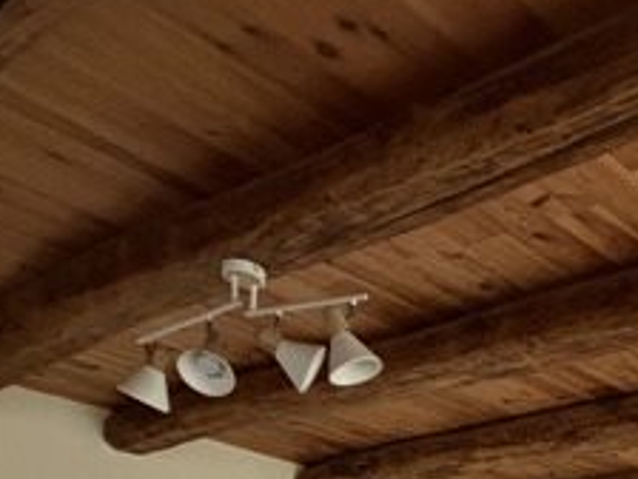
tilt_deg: -3.4
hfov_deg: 33.2
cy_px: 773
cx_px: 709
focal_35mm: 50
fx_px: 922
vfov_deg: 22.3
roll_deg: -0.8
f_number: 2.2
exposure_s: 1/60
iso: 640
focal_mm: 2.22
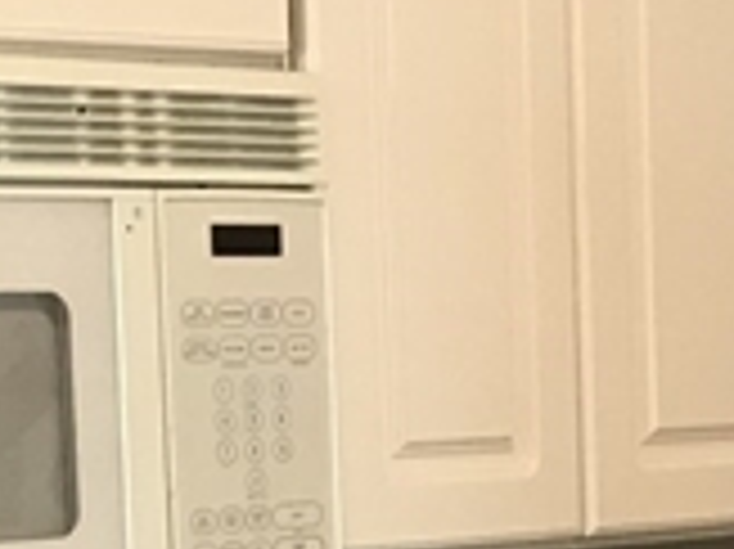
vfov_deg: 8.1
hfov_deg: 11.0
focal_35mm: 176
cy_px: 981
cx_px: 968
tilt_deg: -10.8
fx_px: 3729
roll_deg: +1.0
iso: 40
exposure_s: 1/15
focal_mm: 3.99
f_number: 1.8
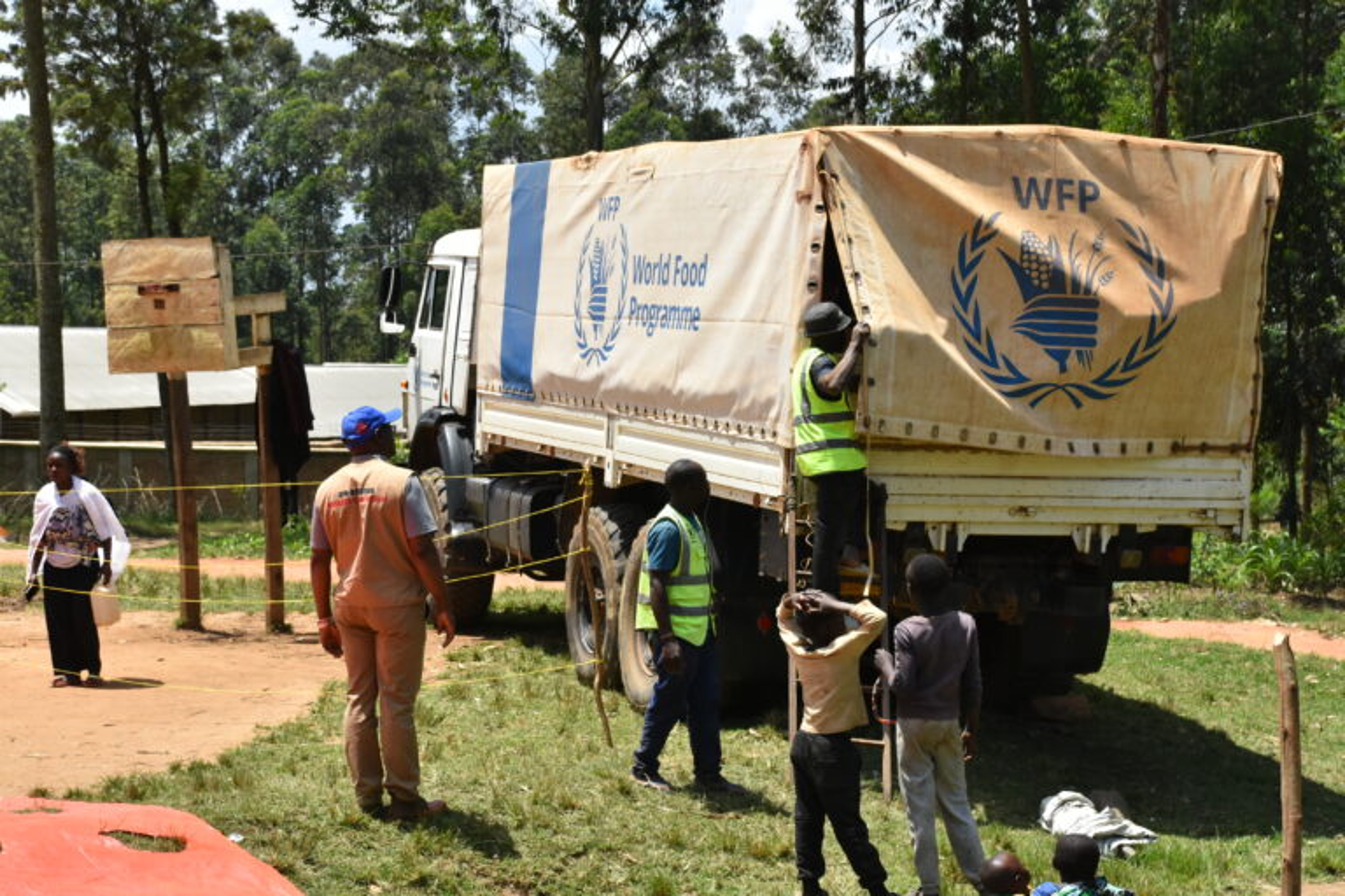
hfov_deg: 13.7
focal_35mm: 150
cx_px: 672
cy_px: 448
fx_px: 5604
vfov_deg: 9.1
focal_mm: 100
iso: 1000
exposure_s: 1/2000
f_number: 11
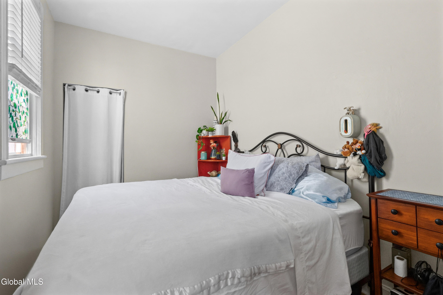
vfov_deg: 73.7
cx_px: 222
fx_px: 197
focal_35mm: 16
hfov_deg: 96.7
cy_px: 148
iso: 1600
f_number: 8
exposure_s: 1/25
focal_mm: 16
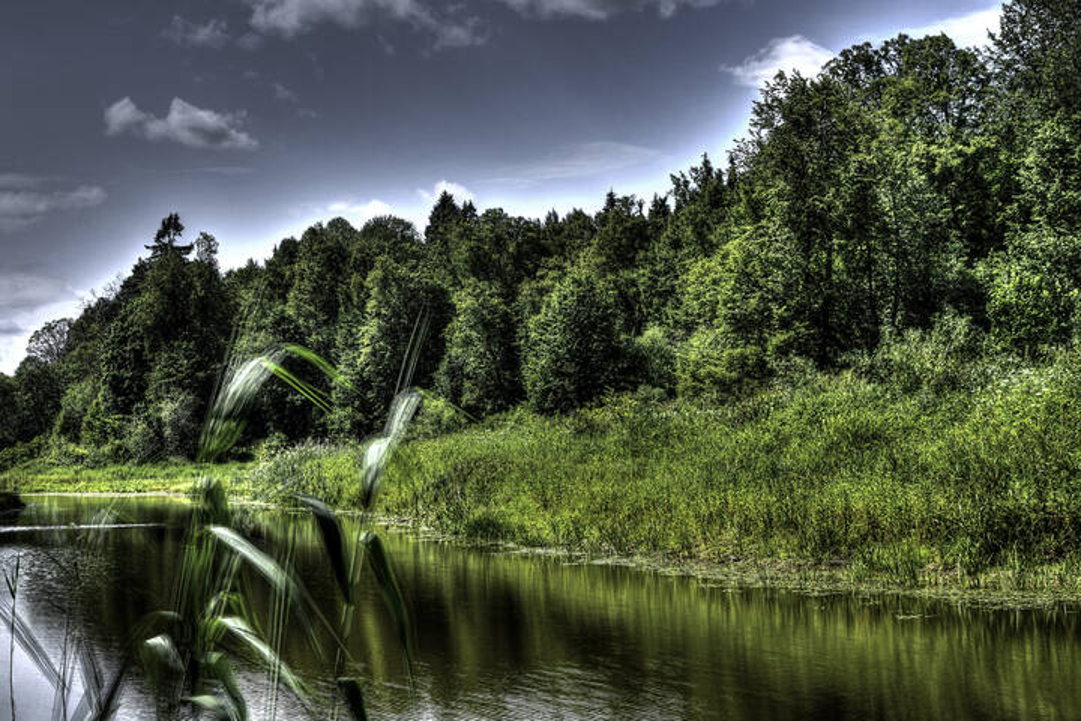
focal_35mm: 42
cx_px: 540
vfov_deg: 31.9
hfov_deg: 46.4
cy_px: 360
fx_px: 1261
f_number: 9
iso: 200
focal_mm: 28
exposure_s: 1/320
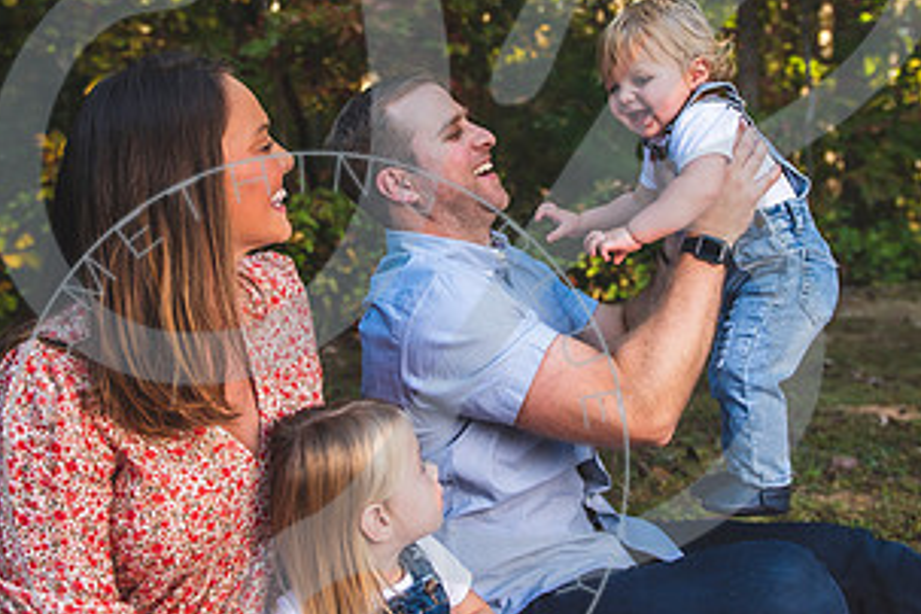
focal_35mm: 46
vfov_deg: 29.1
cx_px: 468
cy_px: 208
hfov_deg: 42.7
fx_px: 1177
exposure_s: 1/400
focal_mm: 24
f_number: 2.8
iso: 100
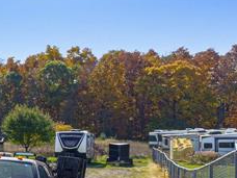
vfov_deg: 21.1
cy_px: 139
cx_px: -271
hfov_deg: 17.2
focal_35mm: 69
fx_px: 472
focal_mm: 16
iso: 200
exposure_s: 1/500
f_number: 7.1
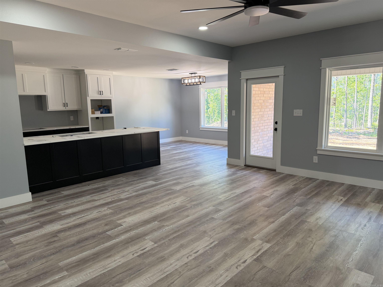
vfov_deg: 56.8
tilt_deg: -8.0
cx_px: 192
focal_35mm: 24
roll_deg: +1.5
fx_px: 266
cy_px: 144
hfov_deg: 71.6
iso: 125
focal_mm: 6.76
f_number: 1.78
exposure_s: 1/120
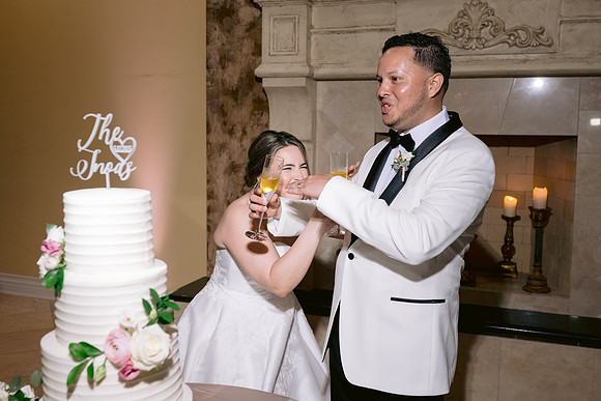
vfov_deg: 34.2
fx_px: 651
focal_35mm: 39
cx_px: 297
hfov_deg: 49.5
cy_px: 195
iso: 800
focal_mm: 35
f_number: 4
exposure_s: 1/160
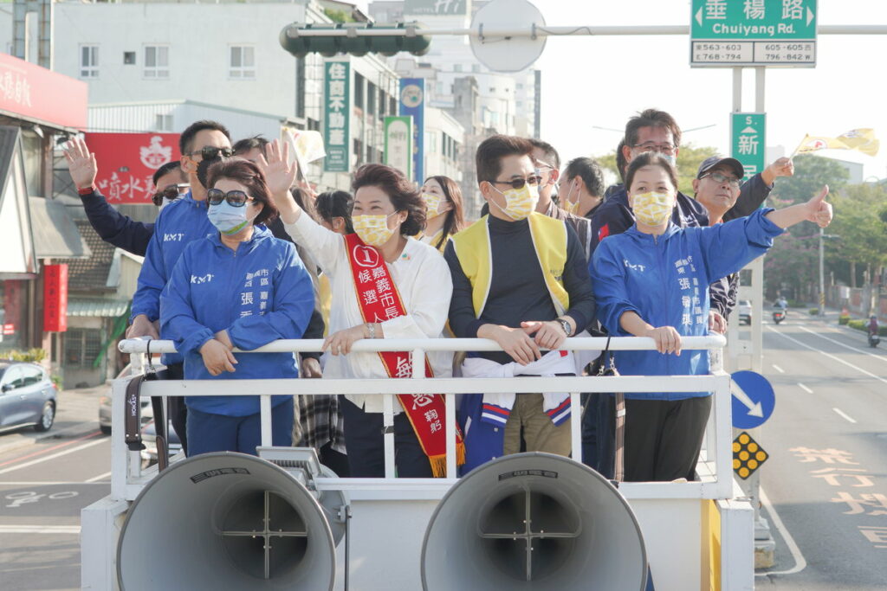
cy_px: 296
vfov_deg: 23.8
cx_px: 444
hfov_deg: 35.0
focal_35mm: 57
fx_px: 1405
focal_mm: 57
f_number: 5
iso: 160
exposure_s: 1/400
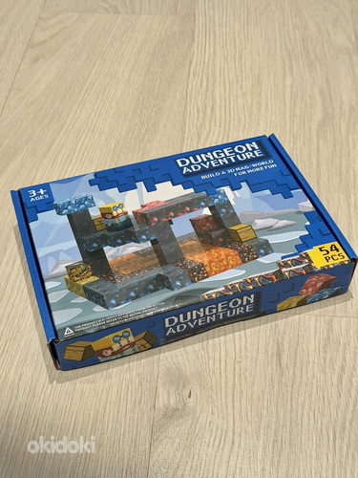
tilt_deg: -46.7
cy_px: 239
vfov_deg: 39.7
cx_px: 179
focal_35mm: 48
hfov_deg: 30.3
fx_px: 662
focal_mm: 6.76
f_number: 1.78
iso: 80
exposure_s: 1/100
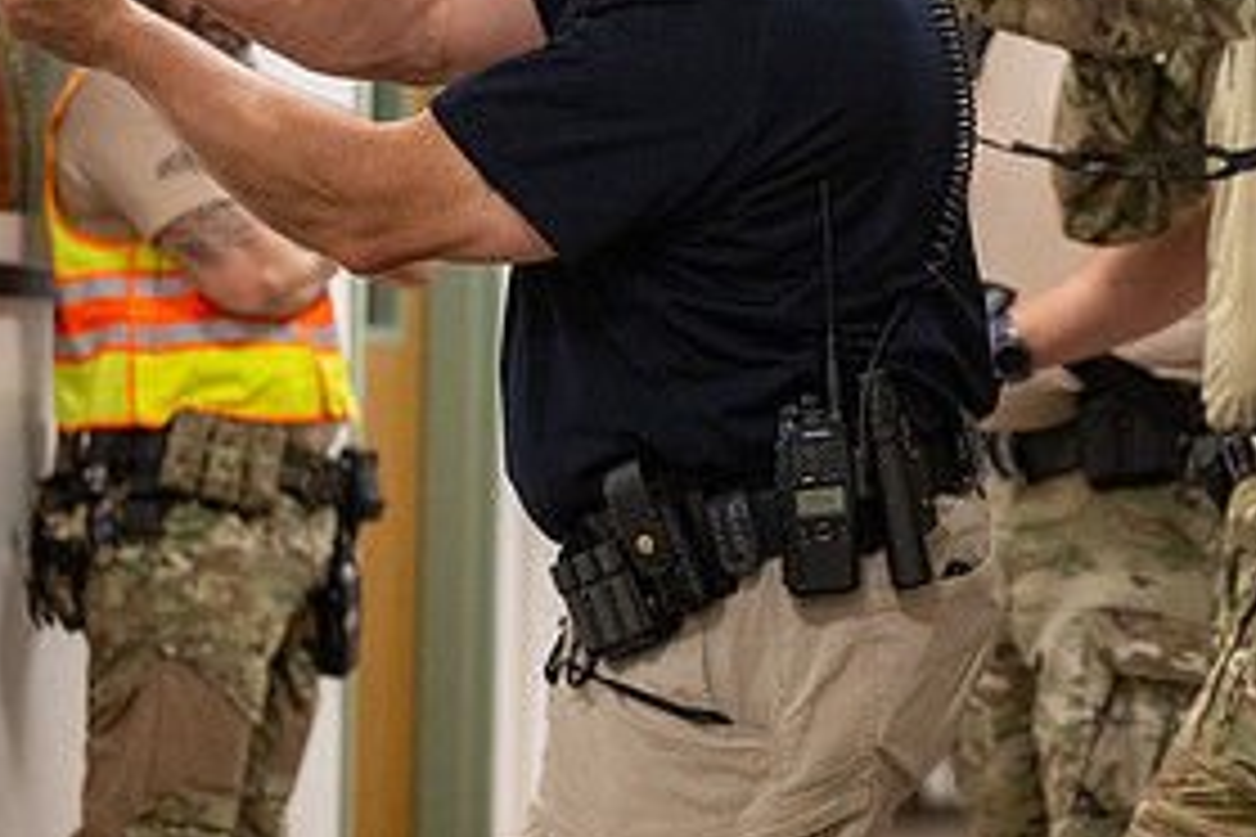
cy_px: 223
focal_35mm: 160
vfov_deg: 8.6
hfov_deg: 12.8
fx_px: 5582
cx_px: 1071
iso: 2500
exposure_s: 1/640
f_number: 2.8
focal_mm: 77
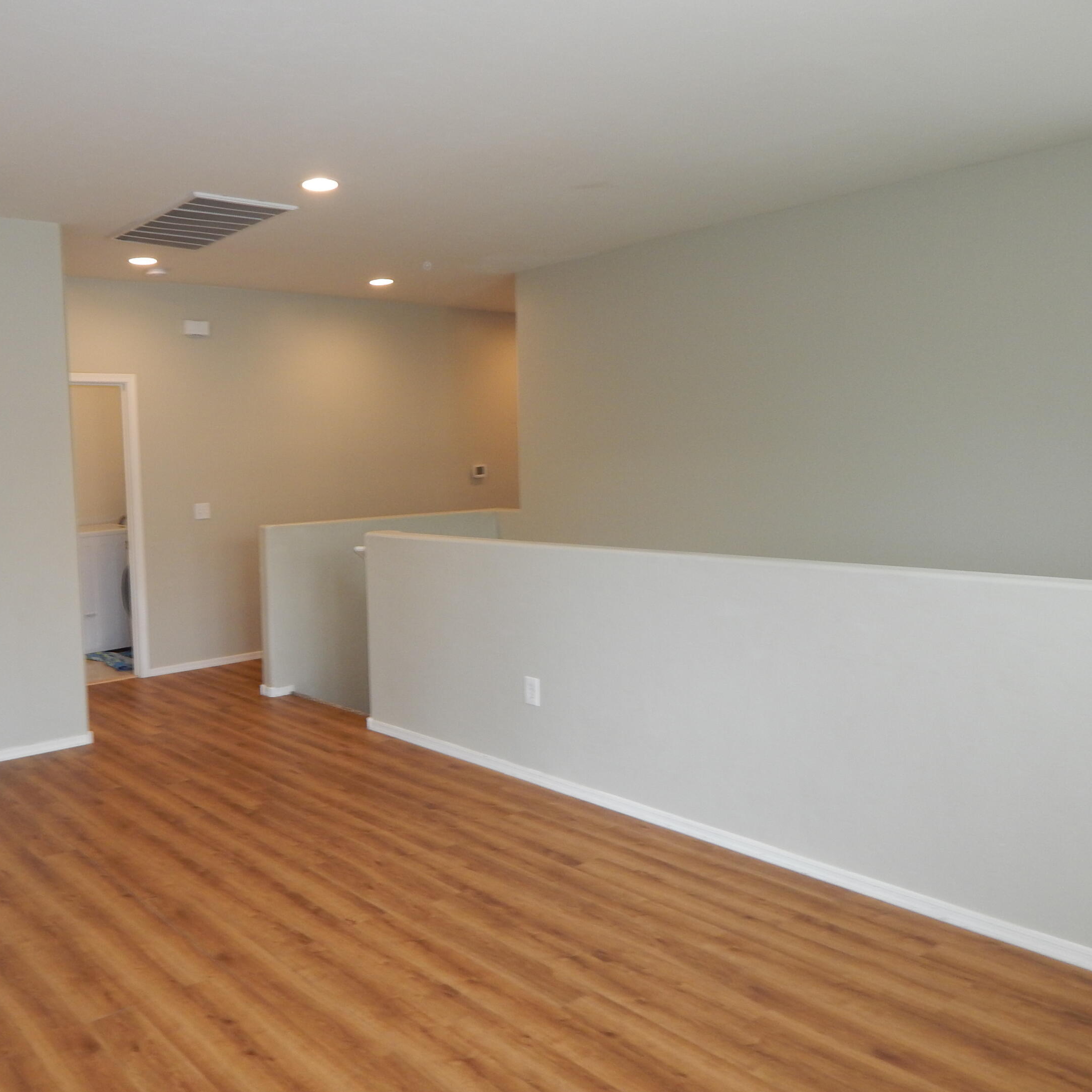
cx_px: 352
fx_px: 999
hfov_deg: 55.9
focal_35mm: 28
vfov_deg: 57.3
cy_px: 536
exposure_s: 1/30
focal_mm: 4
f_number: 3
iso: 160
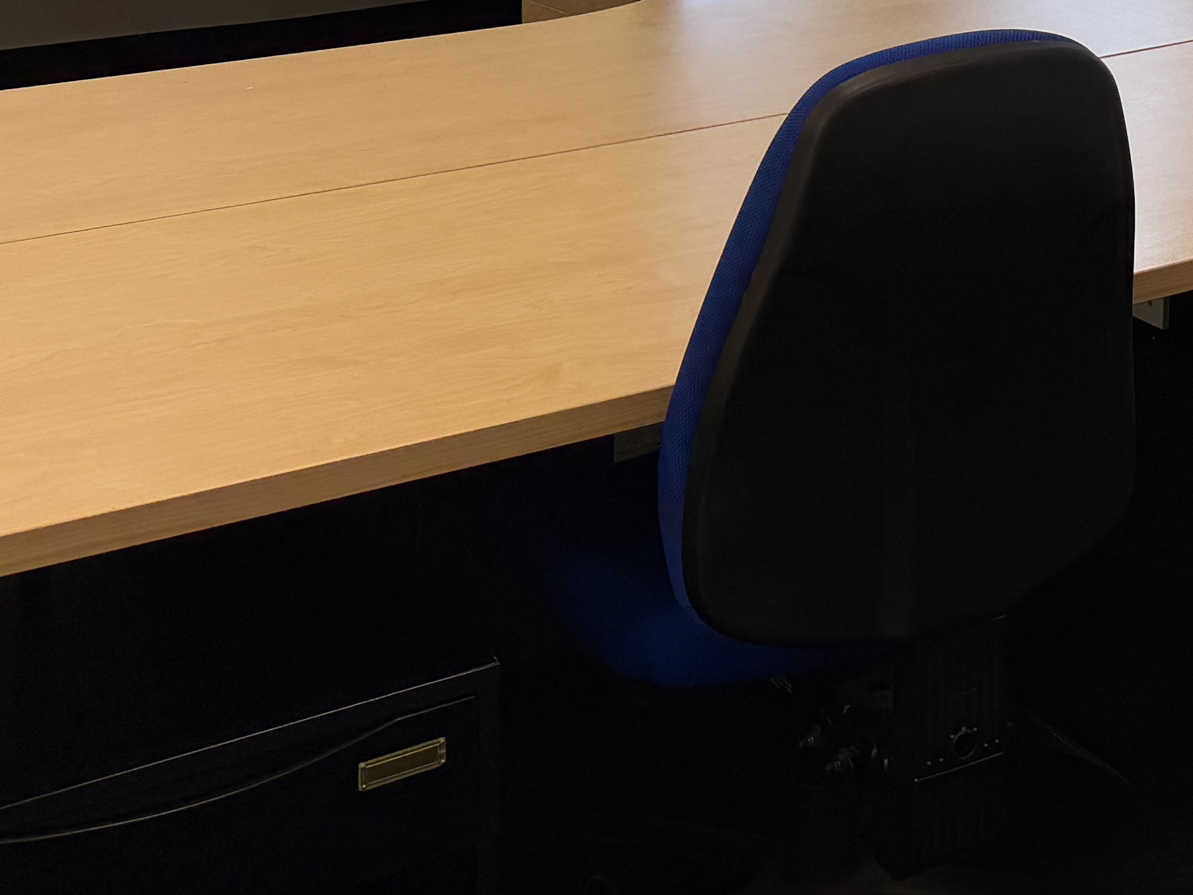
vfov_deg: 18.4
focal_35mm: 72
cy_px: -411
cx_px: 1462
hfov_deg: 24.3
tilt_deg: -1.7
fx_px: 2481
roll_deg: -0.6
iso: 80
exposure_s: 1/100
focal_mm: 6.76
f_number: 1.78
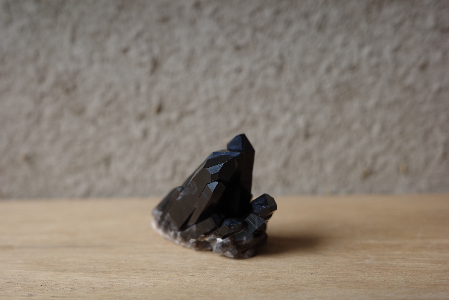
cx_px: 224
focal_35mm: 40
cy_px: 150
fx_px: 499
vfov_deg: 33.4
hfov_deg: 48.5
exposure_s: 1/125
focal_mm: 26
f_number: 2.8
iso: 200
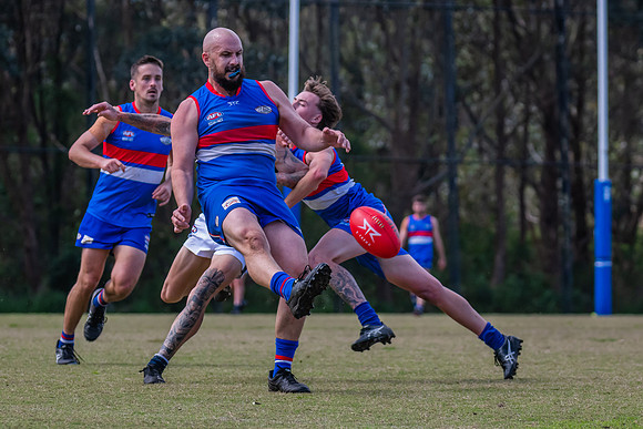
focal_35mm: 313
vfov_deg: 4.4
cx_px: 278
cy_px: 228
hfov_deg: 6.6
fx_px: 5600
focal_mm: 195
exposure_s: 1/2000
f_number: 5
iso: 800
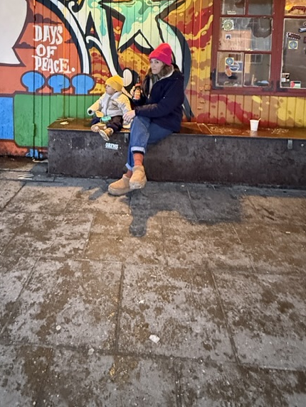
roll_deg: -0.8
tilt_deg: -4.9
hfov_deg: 54.5
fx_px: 295
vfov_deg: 63.0
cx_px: 123
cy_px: 77
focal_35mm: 25
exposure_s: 1/25
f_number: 2.2
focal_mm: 2.22
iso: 1250
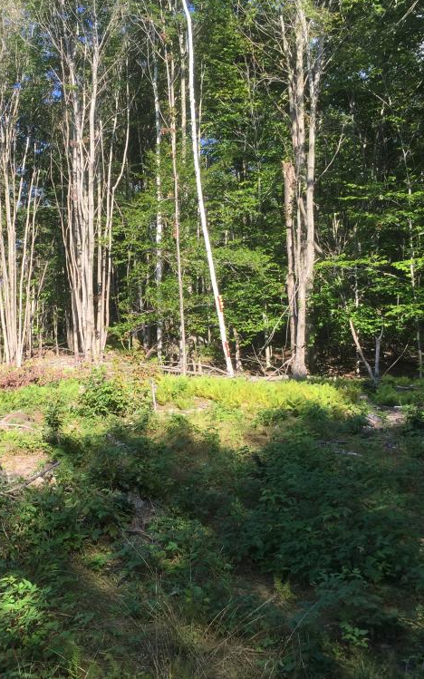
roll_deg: -0.8
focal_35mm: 42
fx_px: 777
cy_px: 342
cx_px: 92
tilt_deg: +4.7
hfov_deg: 29.9
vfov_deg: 47.2
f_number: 2.2
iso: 32
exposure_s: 1/581
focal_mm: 4.15
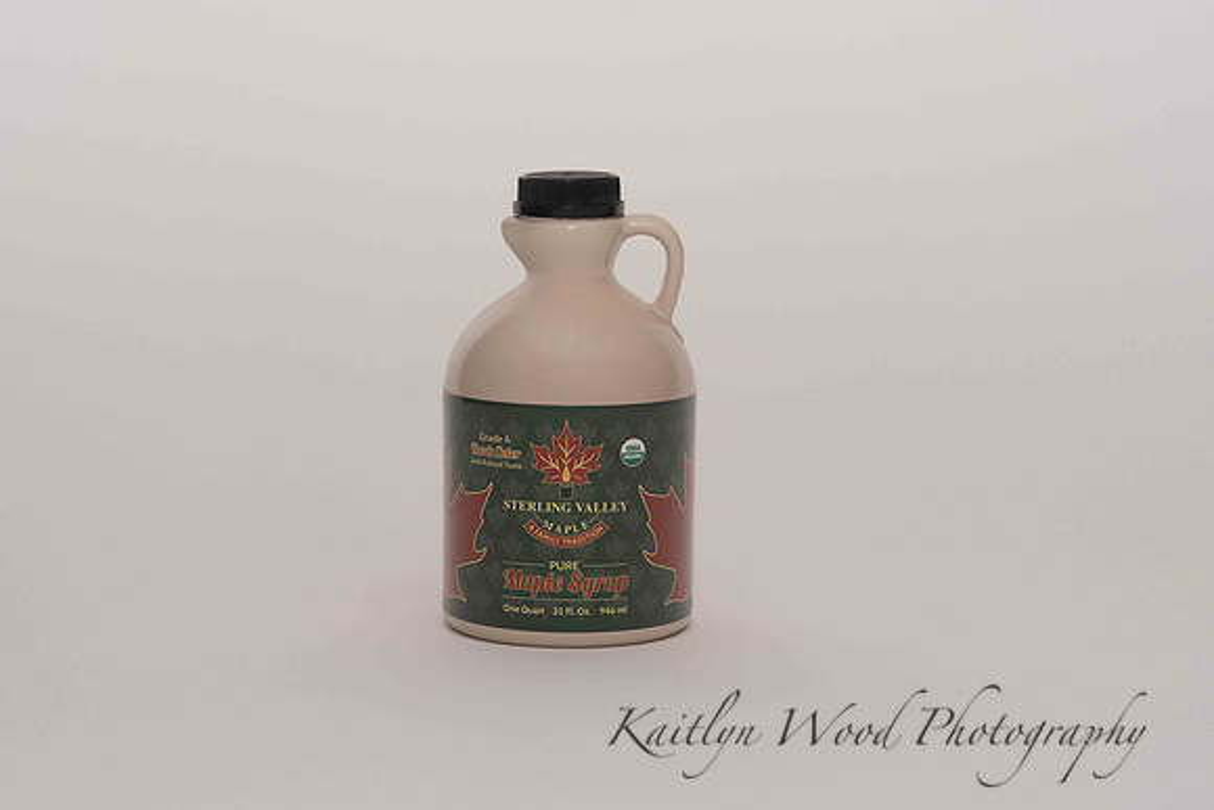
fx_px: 2867
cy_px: 405
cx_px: 607
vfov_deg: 16.1
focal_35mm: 85
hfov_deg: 23.9
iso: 400
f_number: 13
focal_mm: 85
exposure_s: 1/100
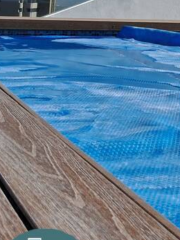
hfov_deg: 17.4
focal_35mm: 81
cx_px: 216
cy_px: -40
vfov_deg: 22.4
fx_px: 562
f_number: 1.8
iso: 25
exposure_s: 1/853
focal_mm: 3.98
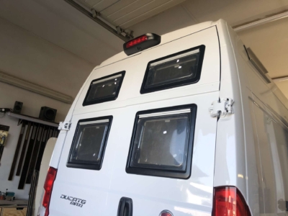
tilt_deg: +17.3
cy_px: 108
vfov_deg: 49.7
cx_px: 144
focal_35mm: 28
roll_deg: -6.4
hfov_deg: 63.4
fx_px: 233
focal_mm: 4
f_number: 1.8
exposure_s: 1/126
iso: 20
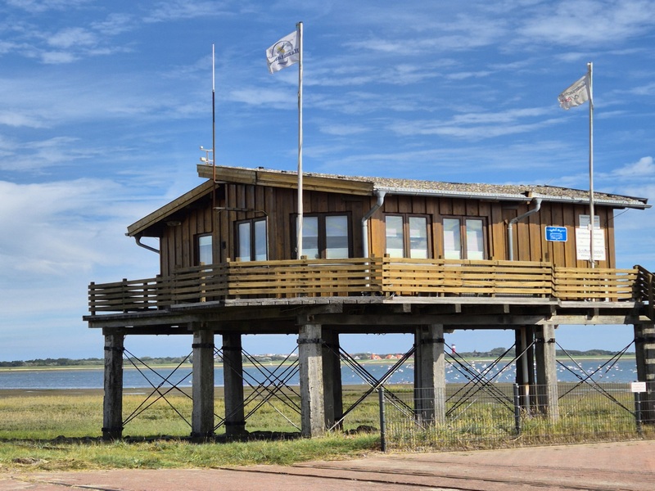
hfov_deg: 69.4
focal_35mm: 25
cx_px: 328
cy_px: 246
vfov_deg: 54.9
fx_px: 473
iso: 25
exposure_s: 1/145
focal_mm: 3.3
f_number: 2.2
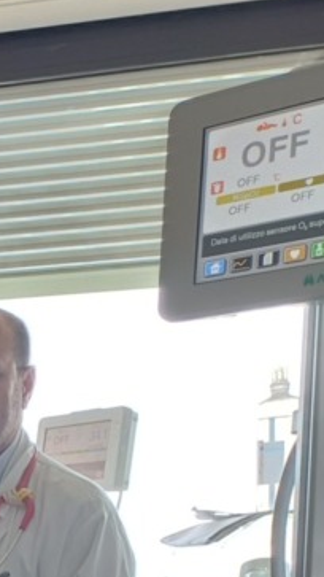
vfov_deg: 20.6
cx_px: -584
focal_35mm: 96
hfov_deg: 10.0
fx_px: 1467
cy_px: 715
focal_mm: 4.65
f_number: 1.8
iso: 80
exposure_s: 1/50
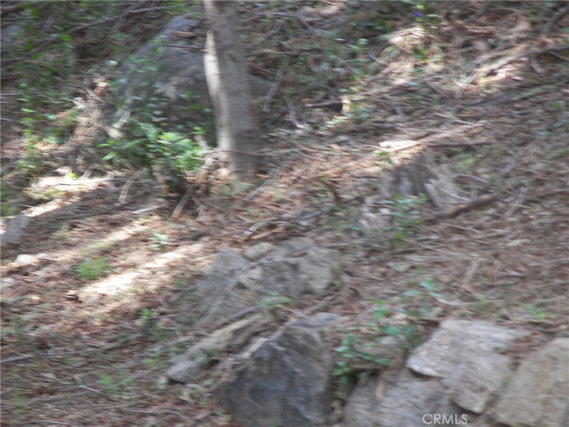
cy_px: 214
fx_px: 5786
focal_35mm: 352
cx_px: 284
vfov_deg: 4.2
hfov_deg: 5.6
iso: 160
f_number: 3.6
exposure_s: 1/100
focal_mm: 58.5
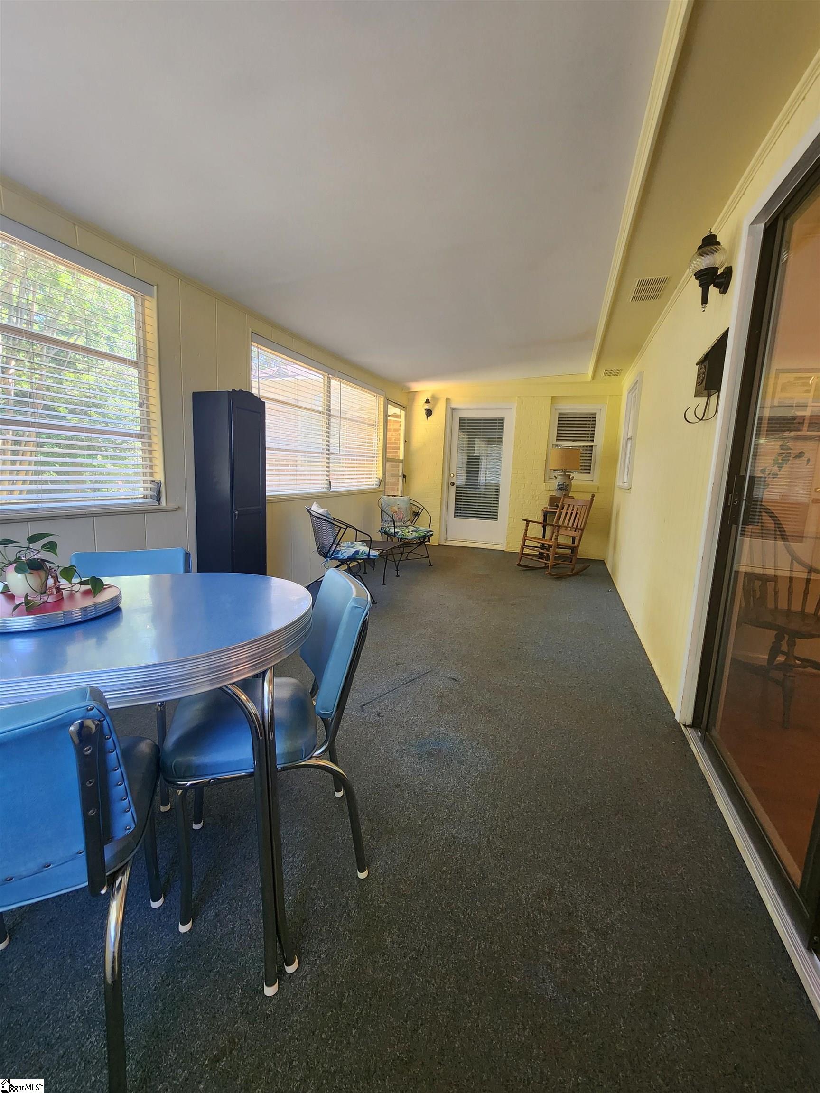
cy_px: 546
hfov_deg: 89.9
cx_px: 410
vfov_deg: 106.2
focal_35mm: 13
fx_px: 411
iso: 200
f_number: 2.2
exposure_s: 1/60
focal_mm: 2.2
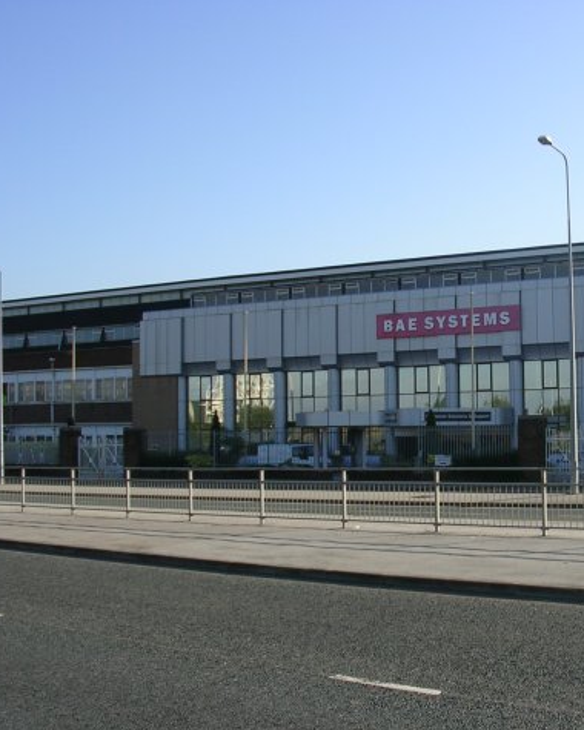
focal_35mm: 50
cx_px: 473
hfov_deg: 29.5
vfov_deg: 37.3
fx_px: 1080
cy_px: 364
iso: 50
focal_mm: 5.8
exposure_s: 1/241
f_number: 5.6
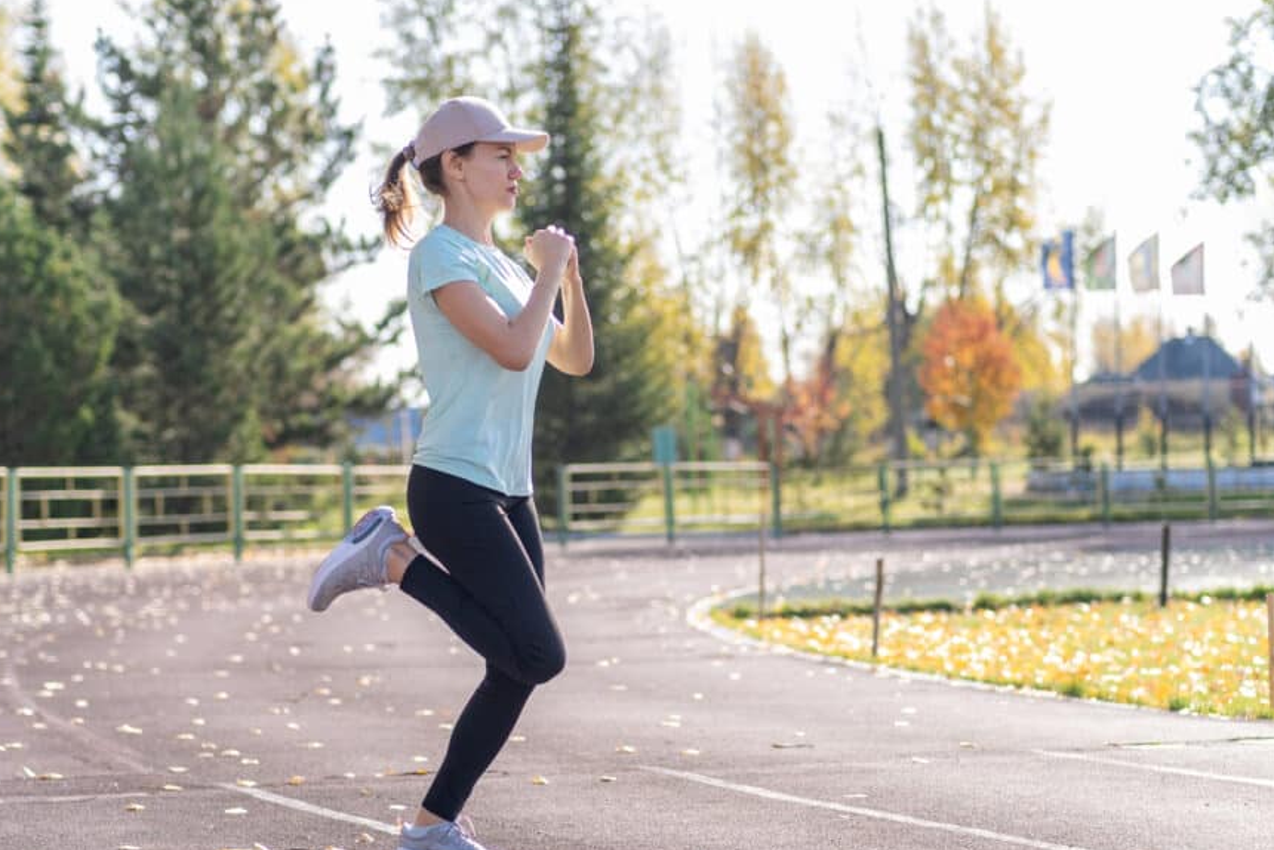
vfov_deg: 13.7
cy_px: 475
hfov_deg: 20.4
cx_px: 640
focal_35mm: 100
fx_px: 3540
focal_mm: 56
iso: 100
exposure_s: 1/2000
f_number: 1.8
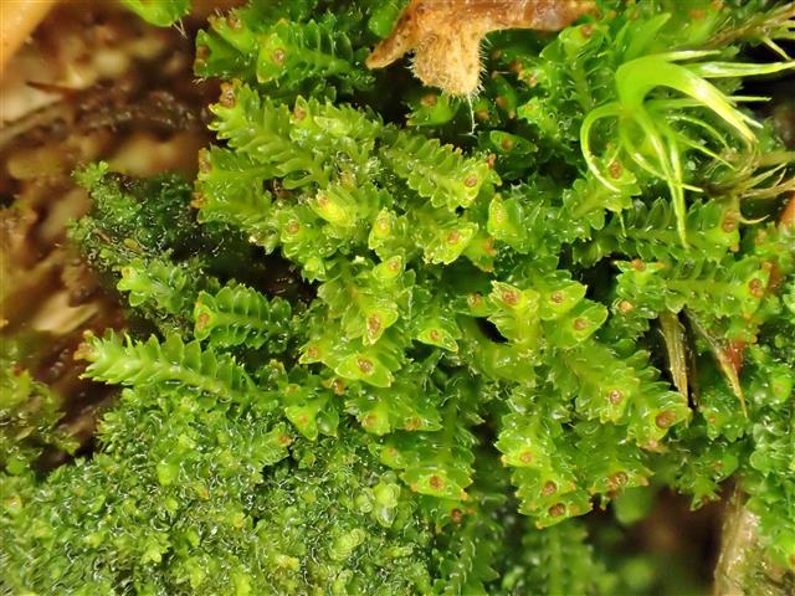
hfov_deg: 46.8
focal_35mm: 40
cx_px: 398
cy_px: 298
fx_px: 919
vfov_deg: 36.0
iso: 1600
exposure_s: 1/30
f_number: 4
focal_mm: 7.34
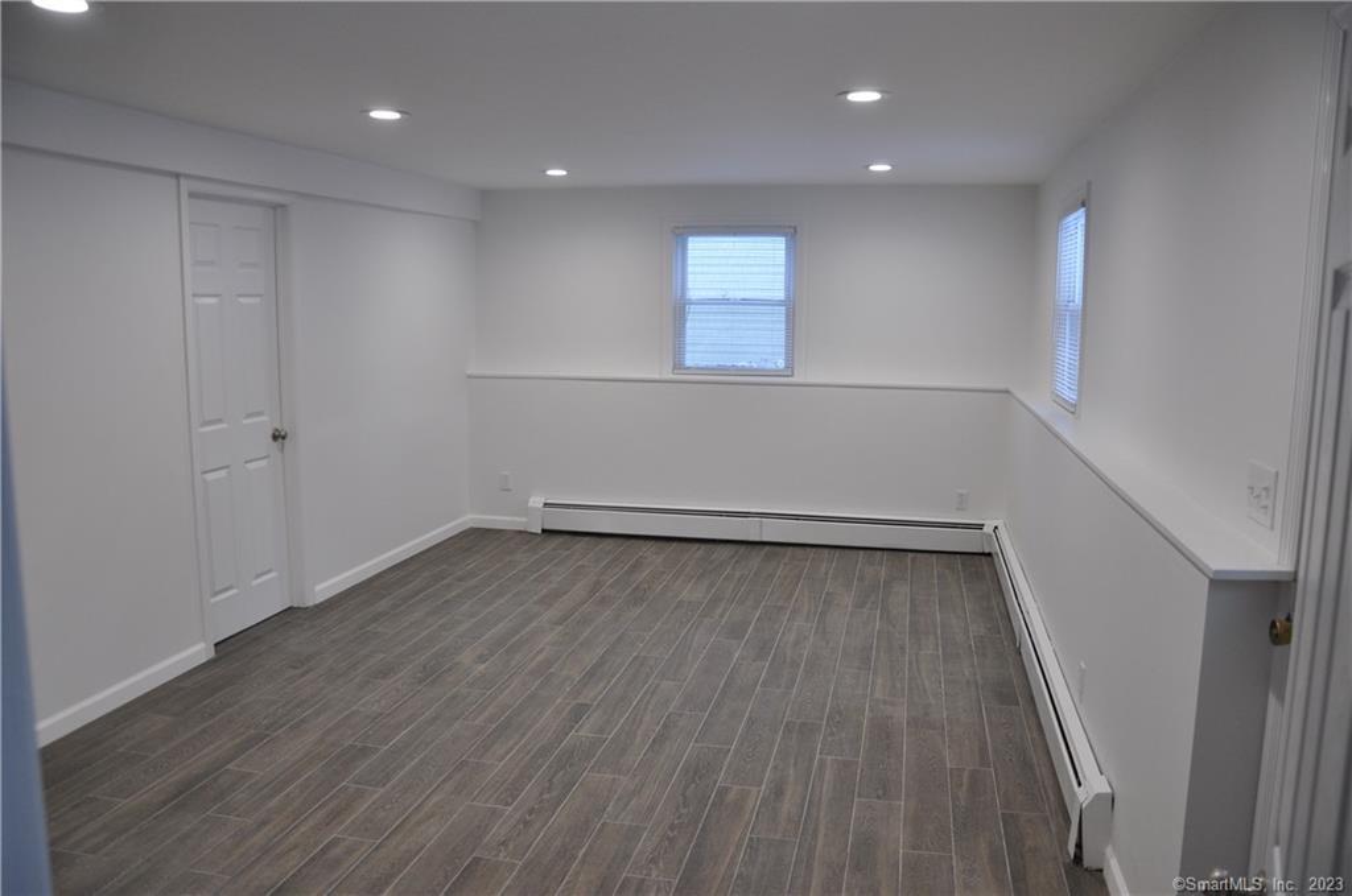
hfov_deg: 67.5
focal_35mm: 27
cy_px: 448
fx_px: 1012
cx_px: 676
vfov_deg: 47.8
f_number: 4
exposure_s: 1/60
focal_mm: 18
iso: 560
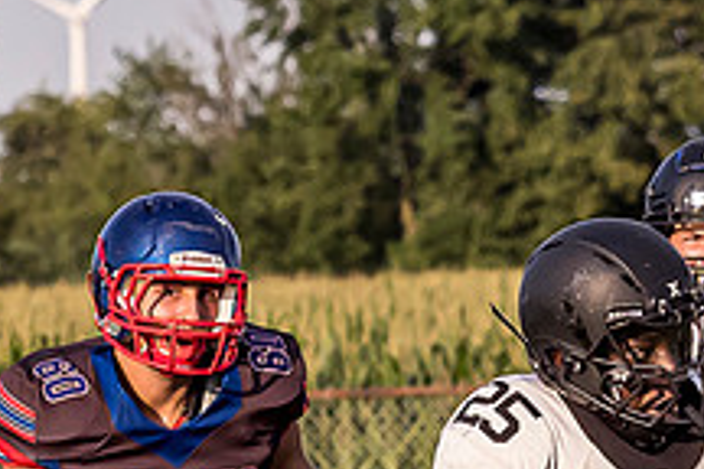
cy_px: 621
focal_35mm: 1048
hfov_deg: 2.0
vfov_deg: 1.3
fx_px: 20493
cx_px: 466
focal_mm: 97
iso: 640
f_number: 4.5
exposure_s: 1/2000
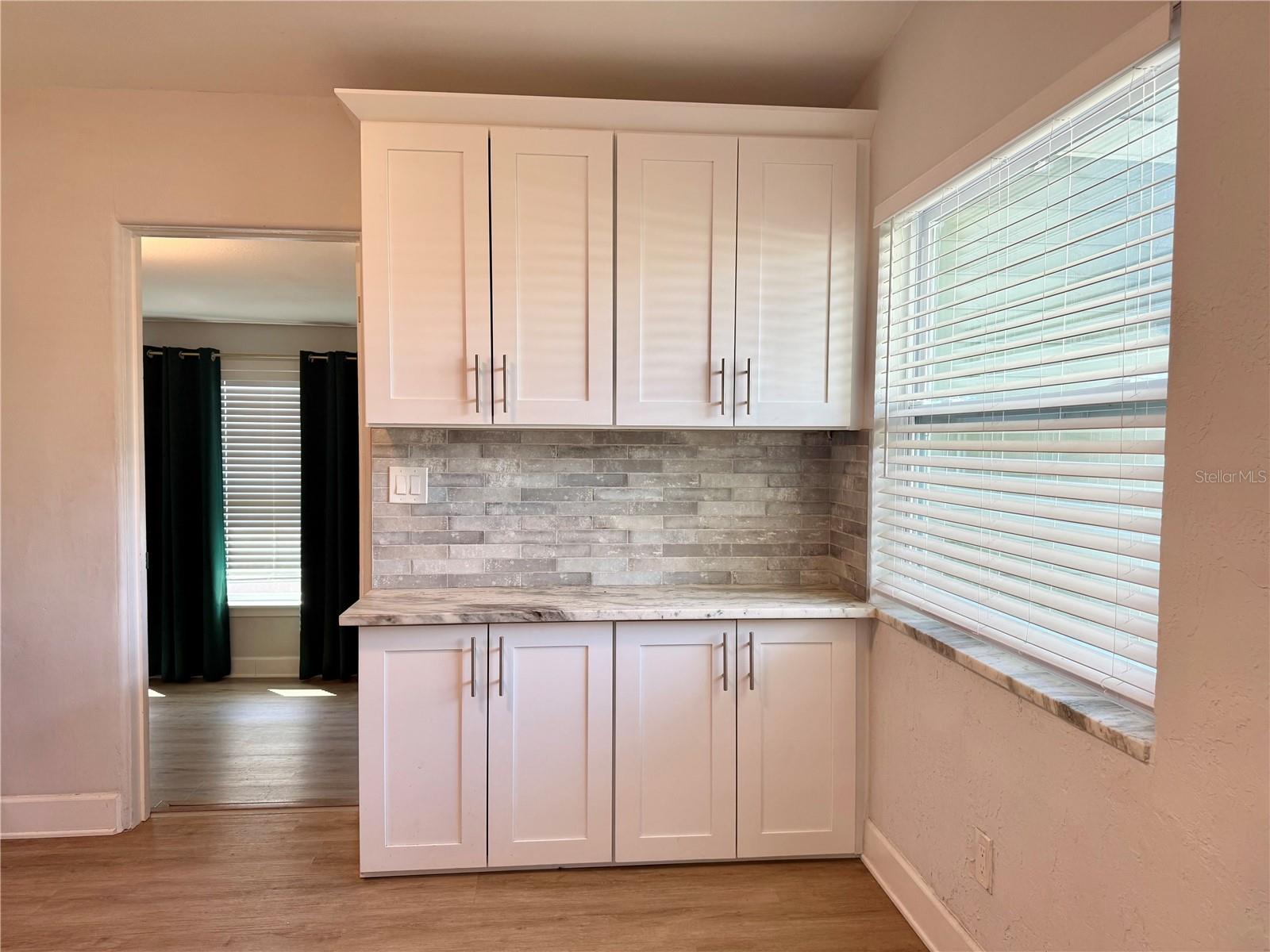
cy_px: 476
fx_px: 881
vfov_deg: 56.8
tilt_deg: -2.2
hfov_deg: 71.6
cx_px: 635
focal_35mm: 24
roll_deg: -0.6
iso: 125
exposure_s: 1/120
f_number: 1.78
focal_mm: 6.76
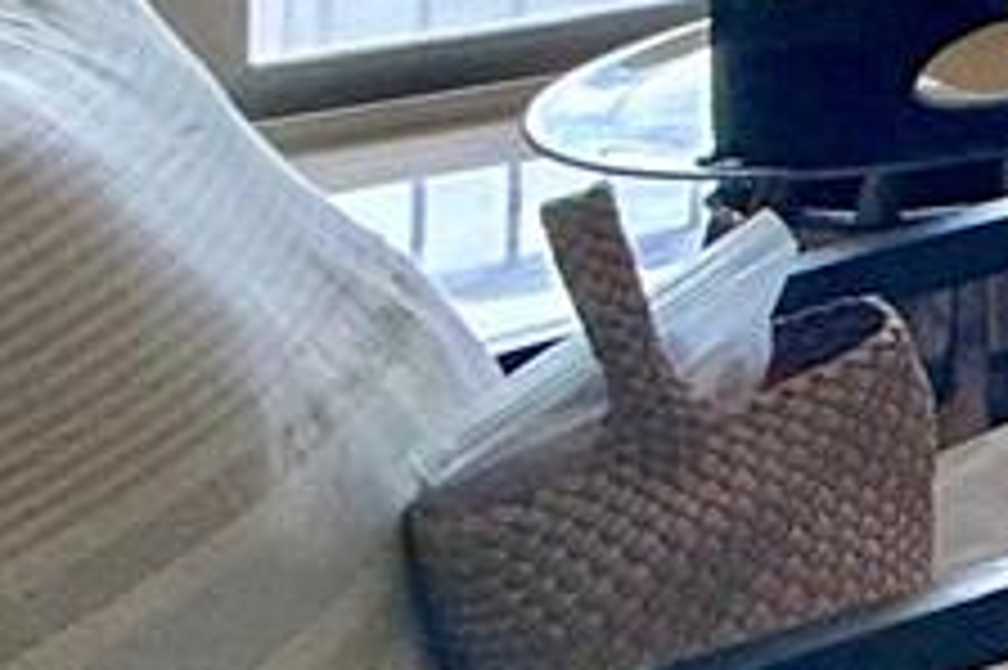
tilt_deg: -1.3
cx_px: 3452
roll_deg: -2.0
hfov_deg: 9.8
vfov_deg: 11.3
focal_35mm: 104
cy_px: -845
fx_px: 2910
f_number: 2.2
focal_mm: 2.22
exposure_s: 1/120
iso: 80
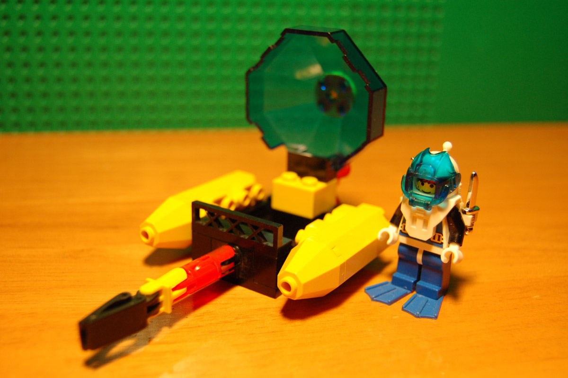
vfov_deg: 31.8
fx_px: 662
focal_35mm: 42
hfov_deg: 46.4
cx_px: 284
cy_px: 189
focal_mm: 28
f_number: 4.2
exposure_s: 1/60
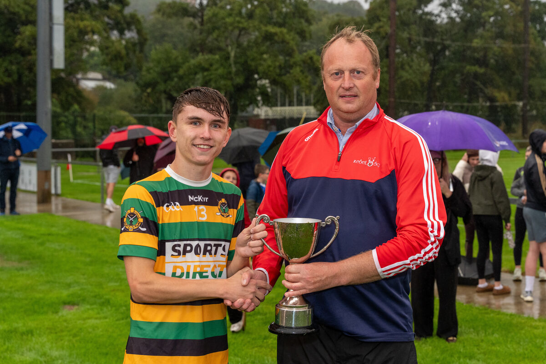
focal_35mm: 51
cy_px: 182
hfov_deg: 39.1
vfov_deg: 26.6
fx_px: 769
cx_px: 273
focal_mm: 50.7
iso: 3200
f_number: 5.6
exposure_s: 1/250
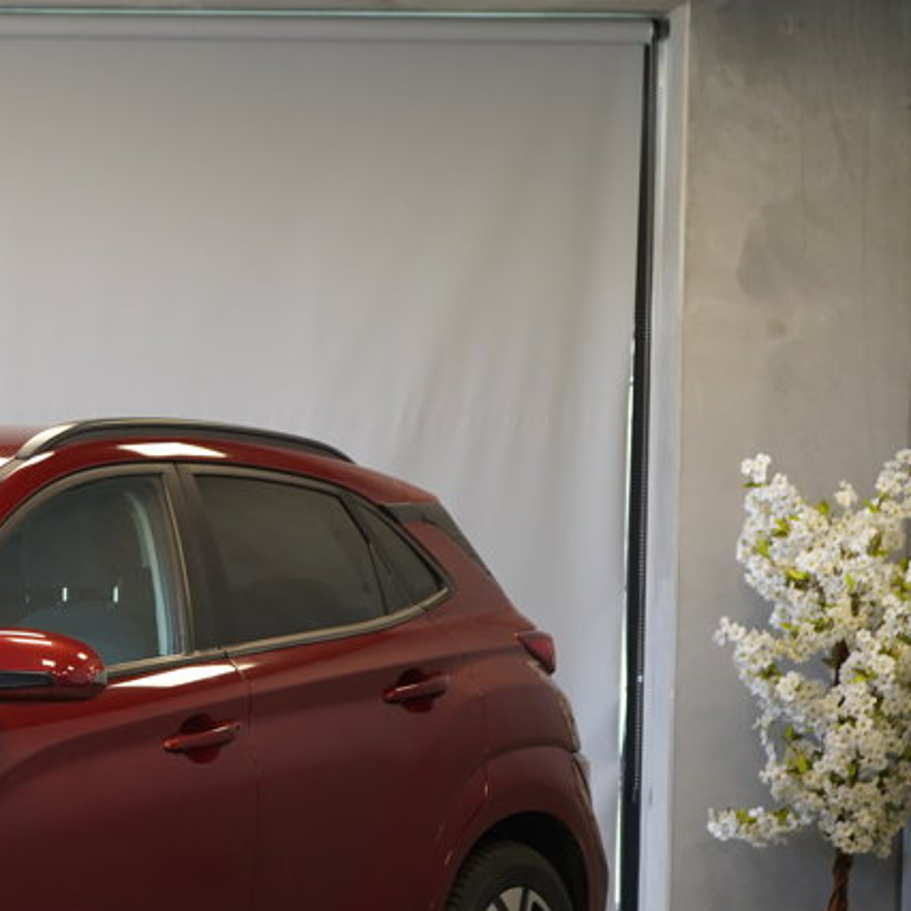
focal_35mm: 122
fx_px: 3633
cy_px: 684
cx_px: -205
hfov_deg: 13.8
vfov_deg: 14.2
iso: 1600
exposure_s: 1/160
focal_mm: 51
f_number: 4.5
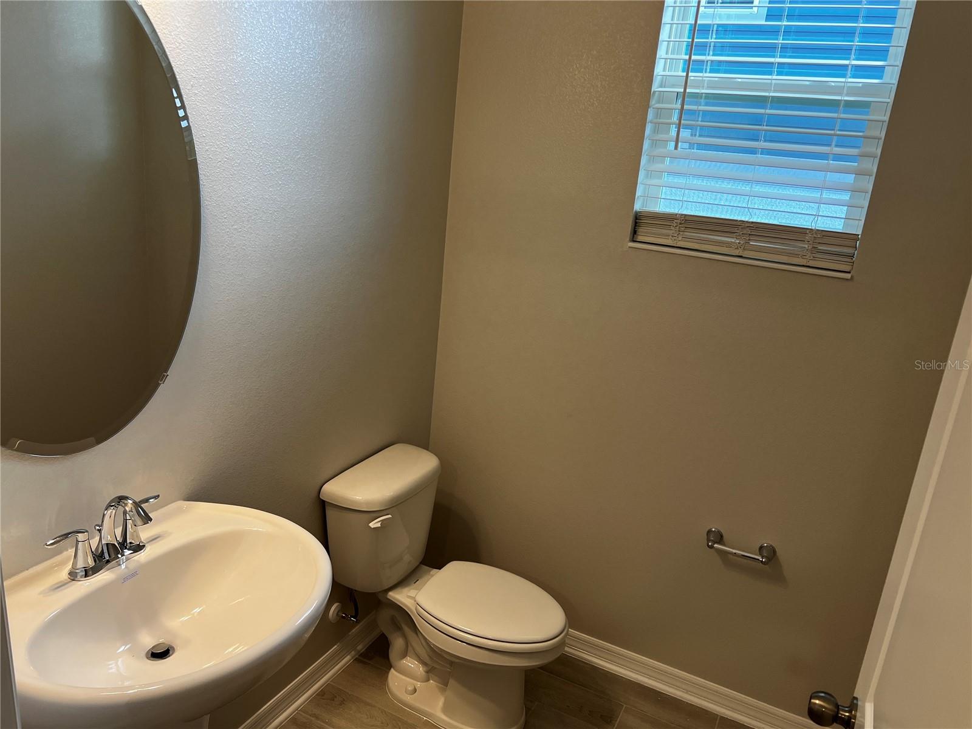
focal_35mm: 26
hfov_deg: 67.3
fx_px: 730
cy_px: 364
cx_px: 486
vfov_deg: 53.1
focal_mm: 5.7
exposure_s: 1/120
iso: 100
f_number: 1.5
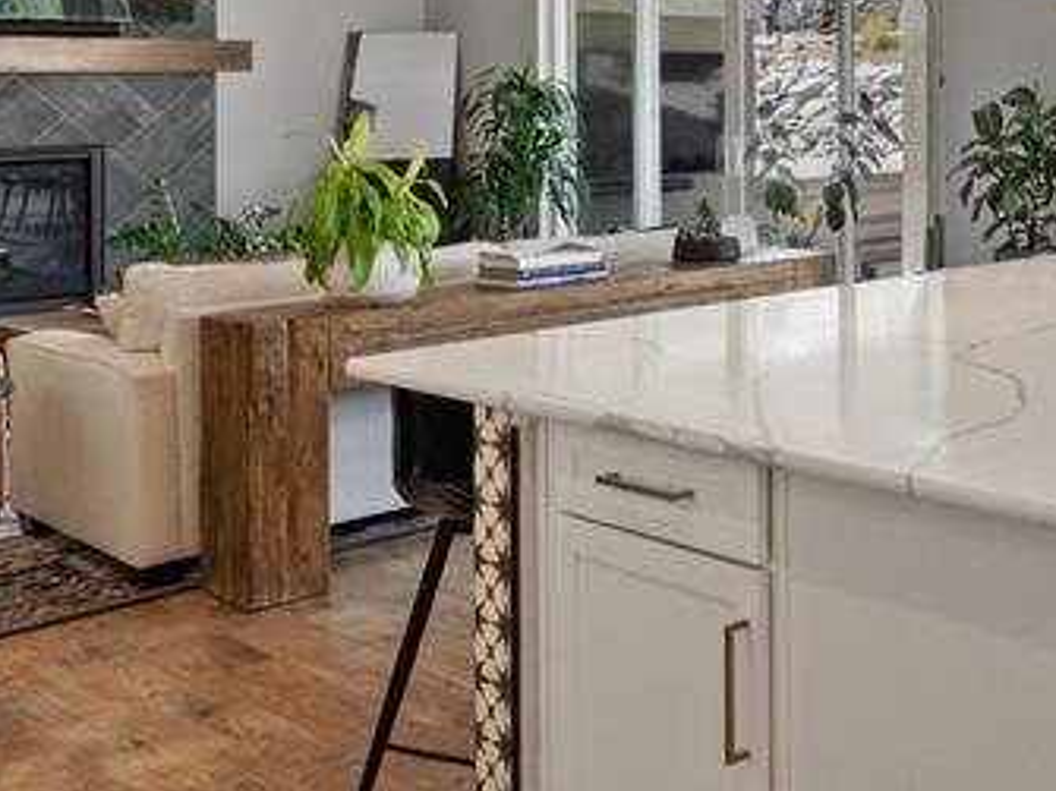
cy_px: 79
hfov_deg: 32.4
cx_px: 1274
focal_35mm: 48
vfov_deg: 28.8
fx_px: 1478
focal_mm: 11
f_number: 8
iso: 250
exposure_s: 1/8
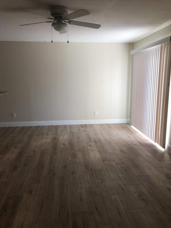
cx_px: 86
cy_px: 114
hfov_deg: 49.7
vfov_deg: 63.4
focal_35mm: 28
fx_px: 184
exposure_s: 1/60
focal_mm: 3.99
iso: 25
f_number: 1.8
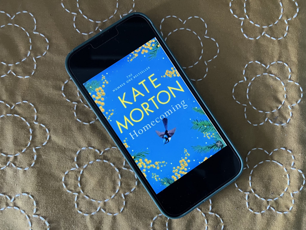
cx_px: 153
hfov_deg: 67.3
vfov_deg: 53.1
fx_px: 230
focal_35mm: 26
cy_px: 115
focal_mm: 5.7
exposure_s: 1/60
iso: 400
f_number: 1.5
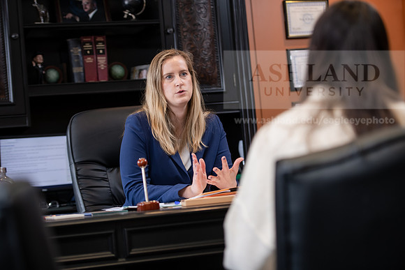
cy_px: 135
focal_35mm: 85
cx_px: 202
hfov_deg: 23.9
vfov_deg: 16.1
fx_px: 956
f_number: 2.8
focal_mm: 85
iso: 800
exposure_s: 1/160
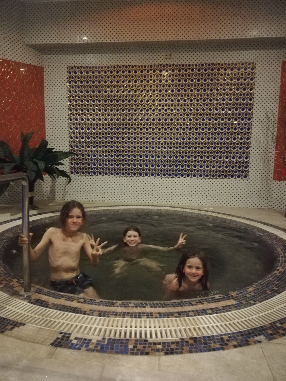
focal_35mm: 26
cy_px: 190
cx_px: 143
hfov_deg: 53.1
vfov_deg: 67.3
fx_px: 286
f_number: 2.2
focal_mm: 3.81
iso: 3200
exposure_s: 1/12.5
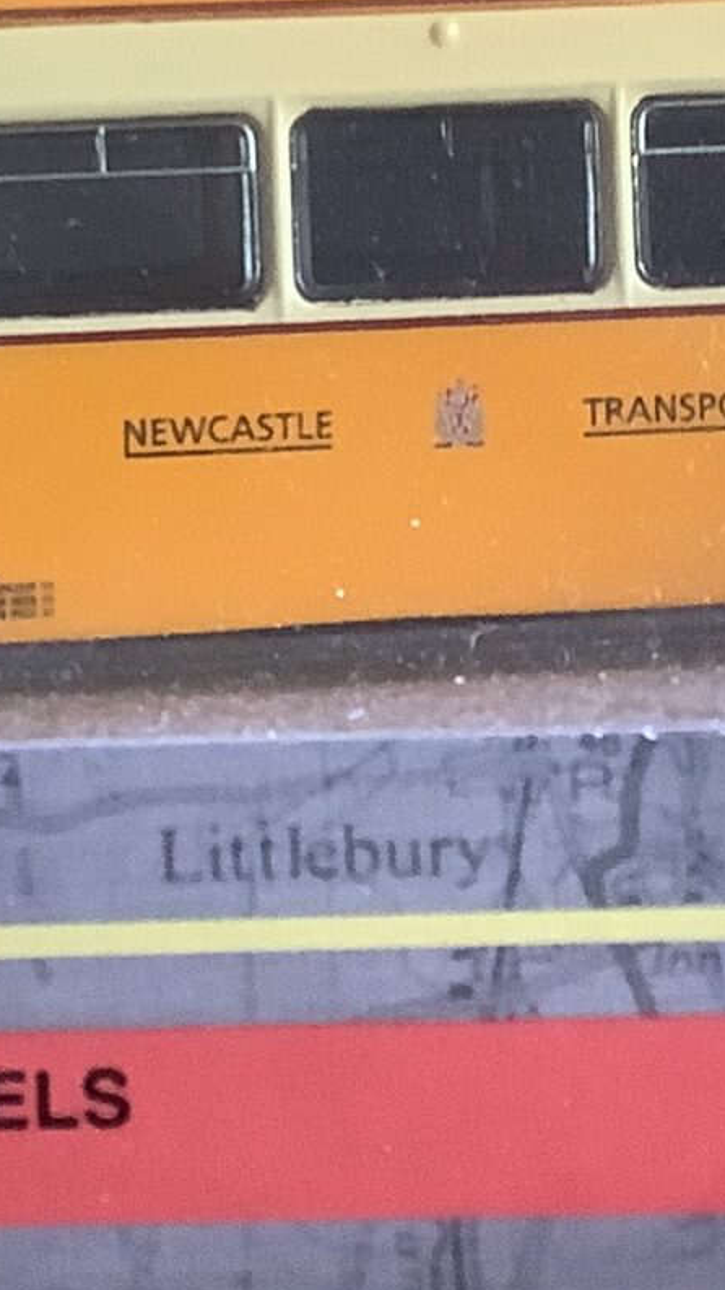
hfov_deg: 11.1
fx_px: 3726
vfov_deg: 19.1
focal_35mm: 109
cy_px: 36
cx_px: 213
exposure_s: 1/33
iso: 250
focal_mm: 3.3
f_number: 2.4
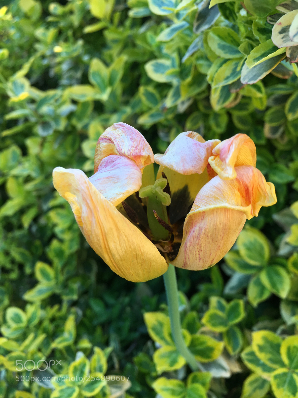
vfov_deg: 61.7
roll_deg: -8.0
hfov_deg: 48.2
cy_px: 199
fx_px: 333
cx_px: 149
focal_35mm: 29
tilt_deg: -43.5
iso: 40
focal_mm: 4.15
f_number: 2.2
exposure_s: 1/100
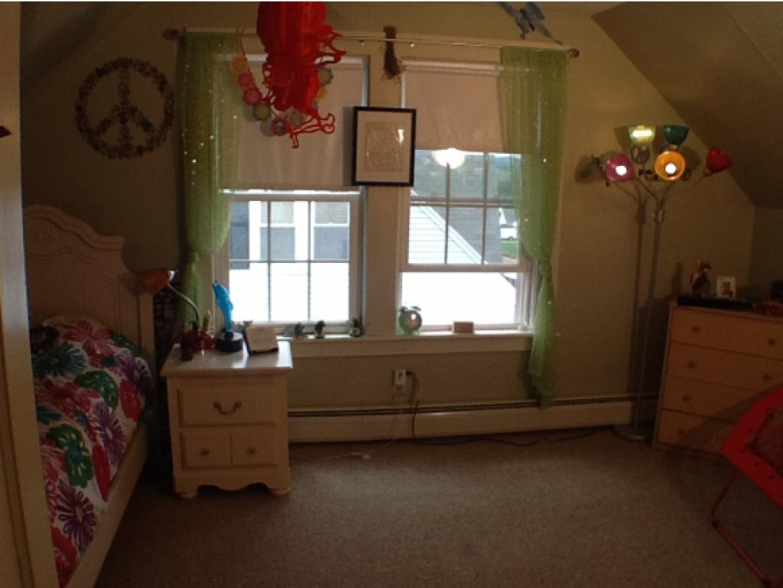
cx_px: 392
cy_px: 294
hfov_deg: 42.9
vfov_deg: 32.9
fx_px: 996
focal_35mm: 44
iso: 50
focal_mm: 2.03
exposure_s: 1/120
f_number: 2.4
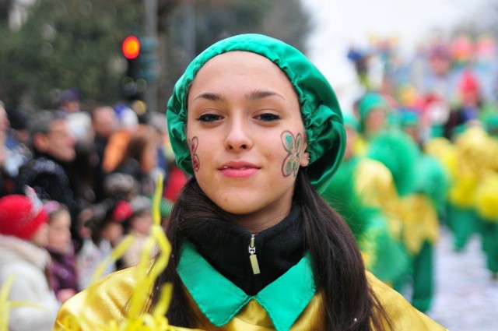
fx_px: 1161
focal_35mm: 84
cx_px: 249
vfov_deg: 16.2
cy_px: 166
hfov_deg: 24.2
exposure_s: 1/500
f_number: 2.8
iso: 500
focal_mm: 56
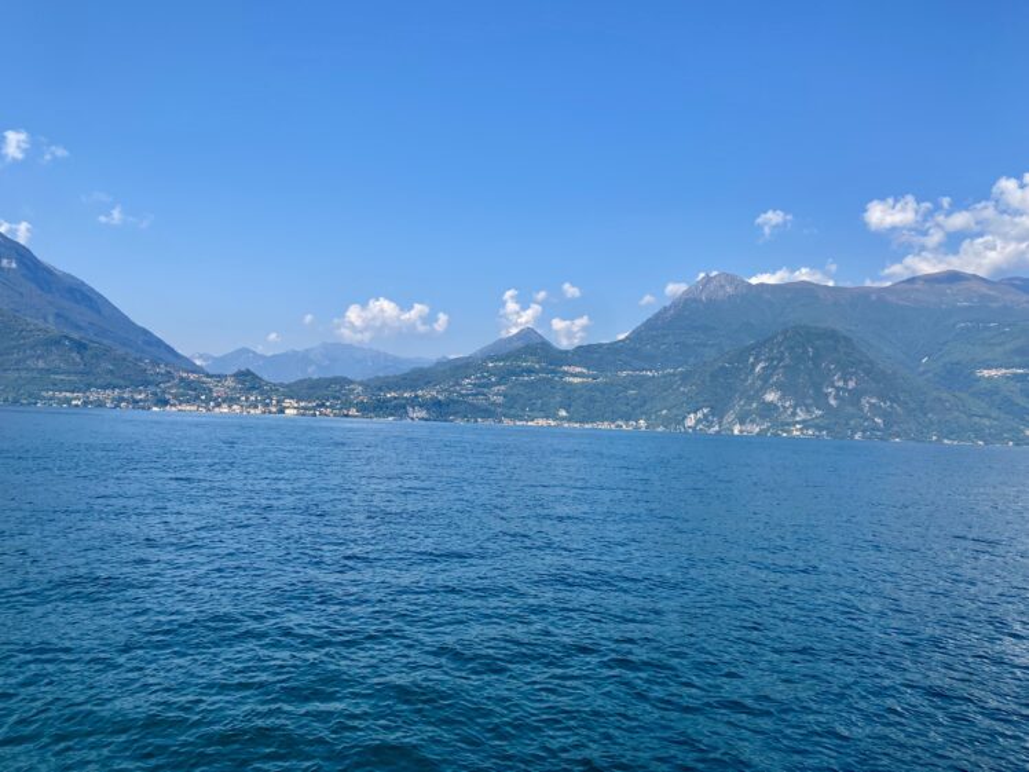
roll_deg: -3.4
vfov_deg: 53.1
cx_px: 514
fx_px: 773
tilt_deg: +2.1
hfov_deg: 67.3
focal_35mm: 26
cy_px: 386
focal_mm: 4.25
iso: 32
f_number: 1.8
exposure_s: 1/2571
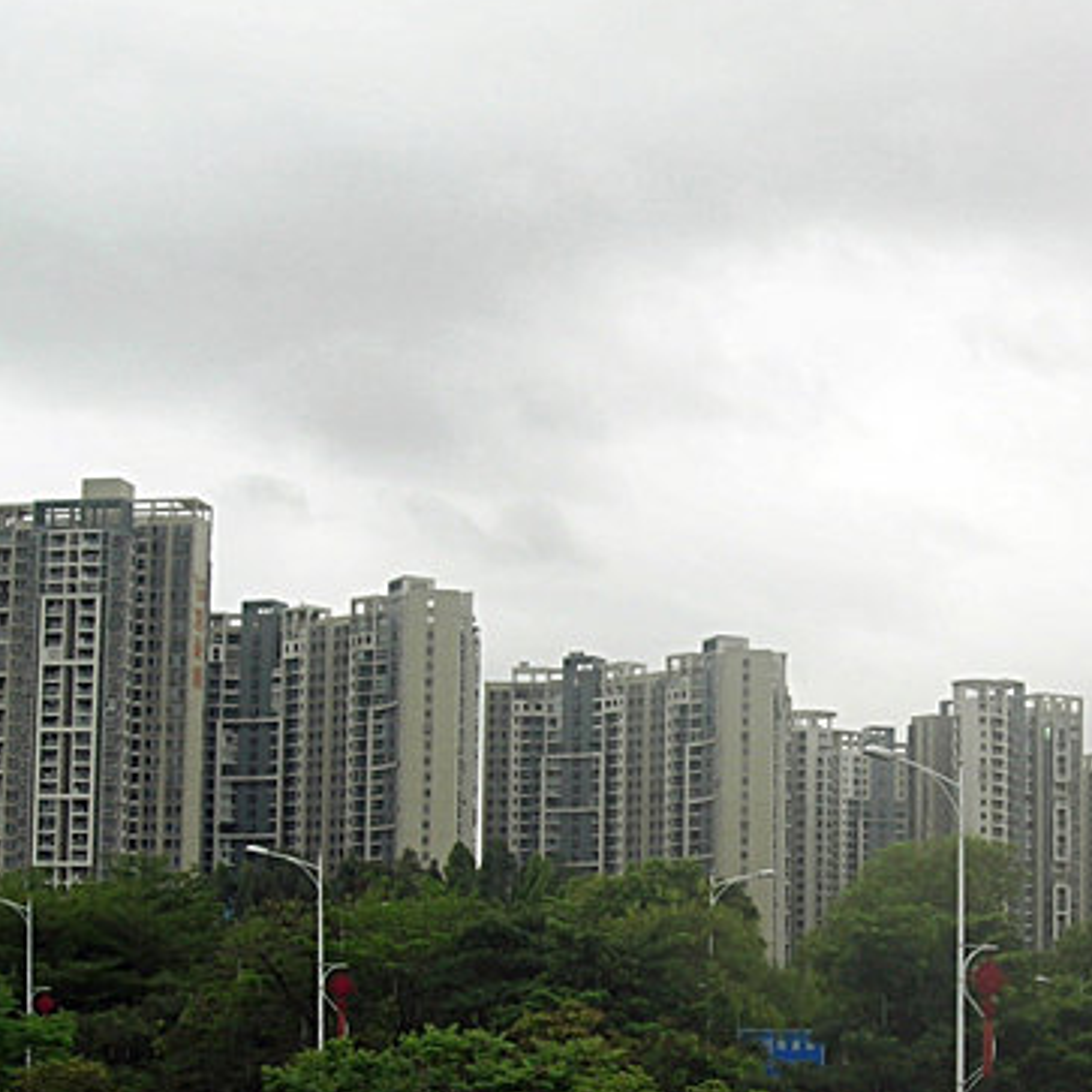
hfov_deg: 23.1
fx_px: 2641
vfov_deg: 23.1
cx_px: 815
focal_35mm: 74
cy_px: 836
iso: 64
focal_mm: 7.8
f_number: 4.8
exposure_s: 1/134
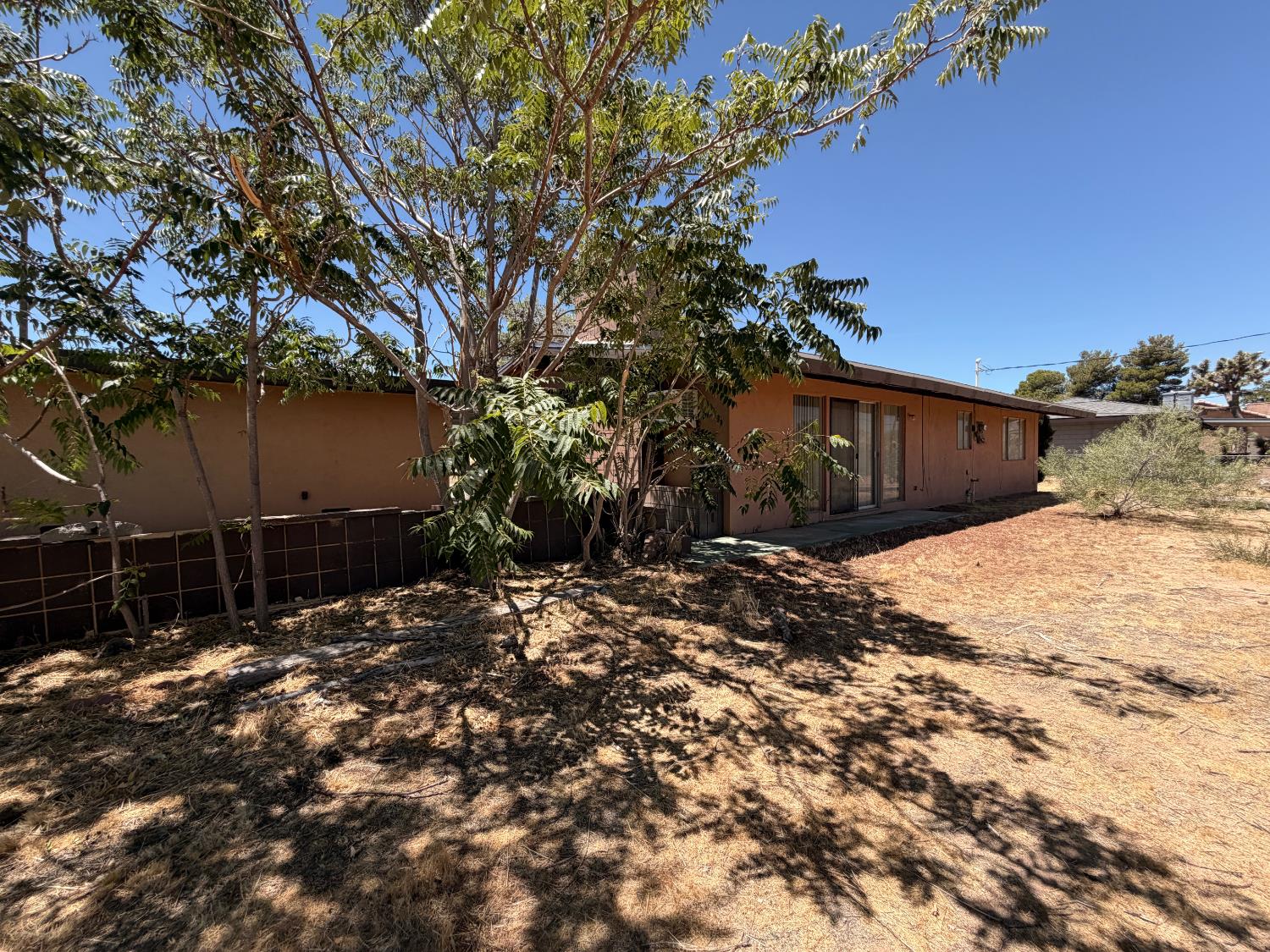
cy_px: 476
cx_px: 635
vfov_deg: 85.7
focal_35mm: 14
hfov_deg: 102.1
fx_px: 514
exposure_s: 1/770
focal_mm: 2.22
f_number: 2.2
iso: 40
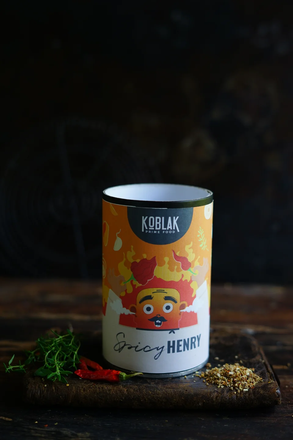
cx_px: 146
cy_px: 220
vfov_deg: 39.6
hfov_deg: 27.0
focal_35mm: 50
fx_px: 610
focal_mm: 50
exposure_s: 1/60
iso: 250
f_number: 3.2
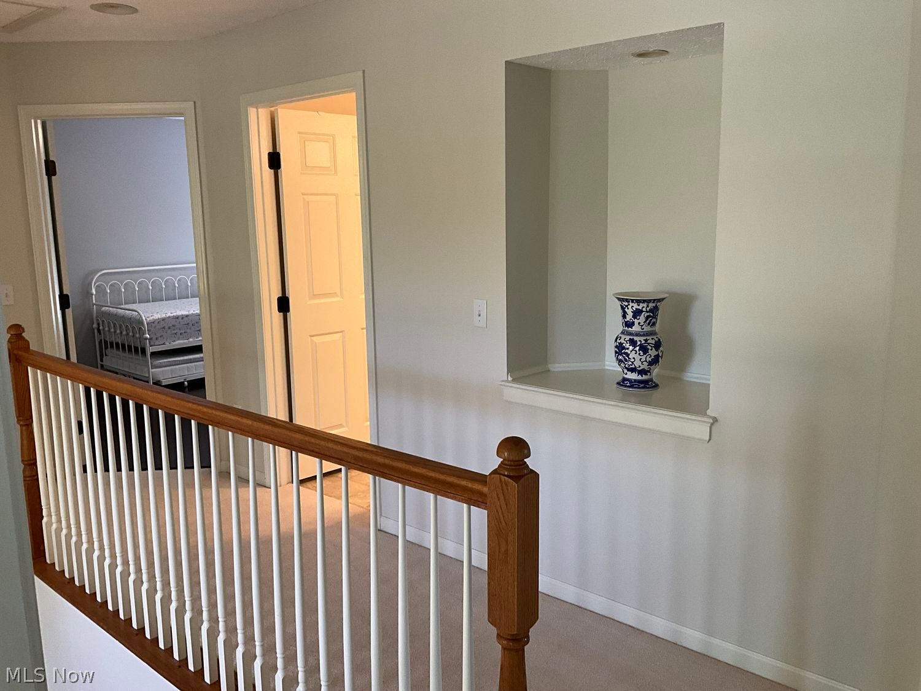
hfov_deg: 61.7
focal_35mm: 29
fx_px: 772
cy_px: 346
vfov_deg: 48.2
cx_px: 460
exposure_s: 1/60
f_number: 1.8
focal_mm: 3
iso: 80
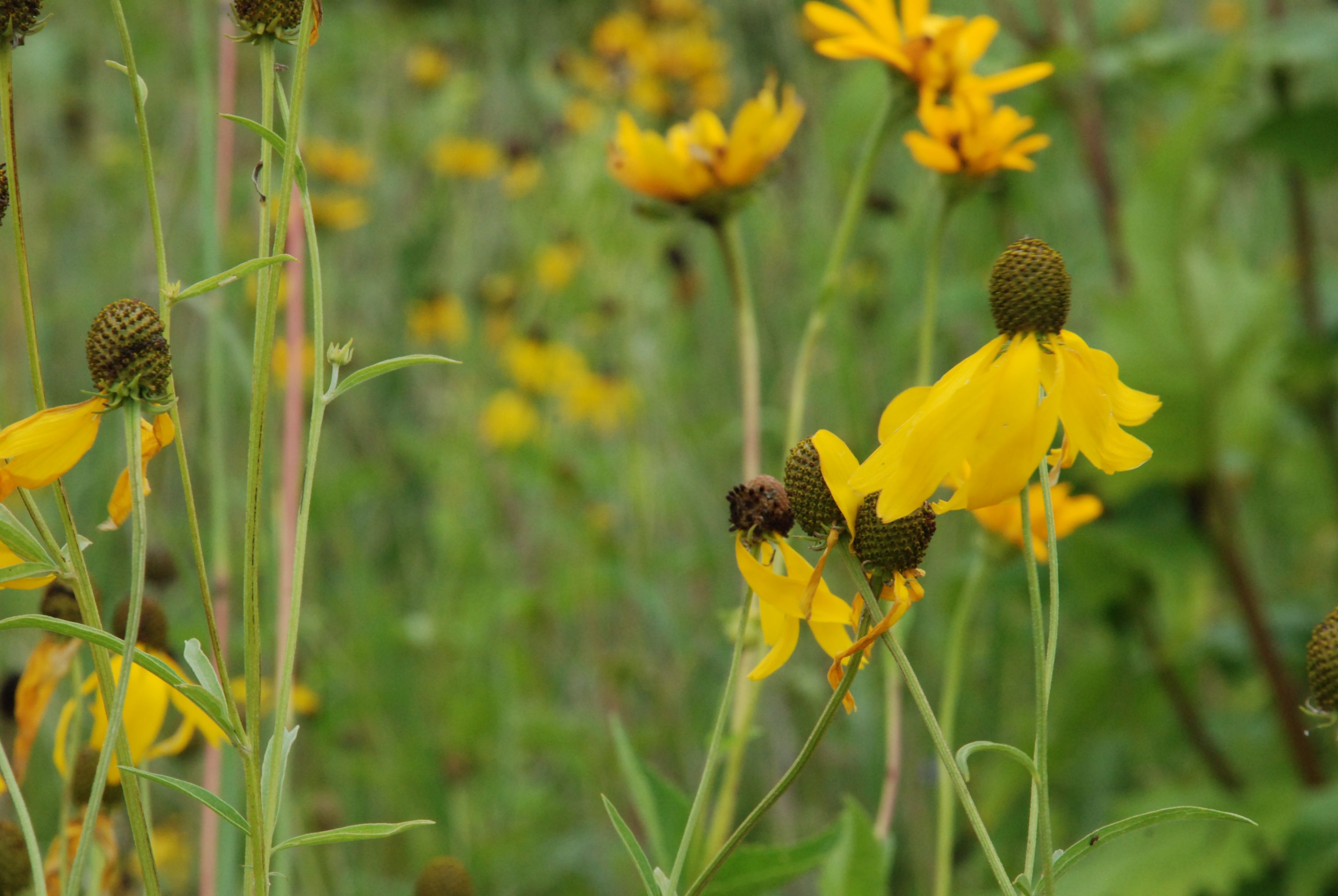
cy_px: 448
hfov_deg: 10.1
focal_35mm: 202
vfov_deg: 6.8
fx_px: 7536
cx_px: 669
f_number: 20
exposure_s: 1/200
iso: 800
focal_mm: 135
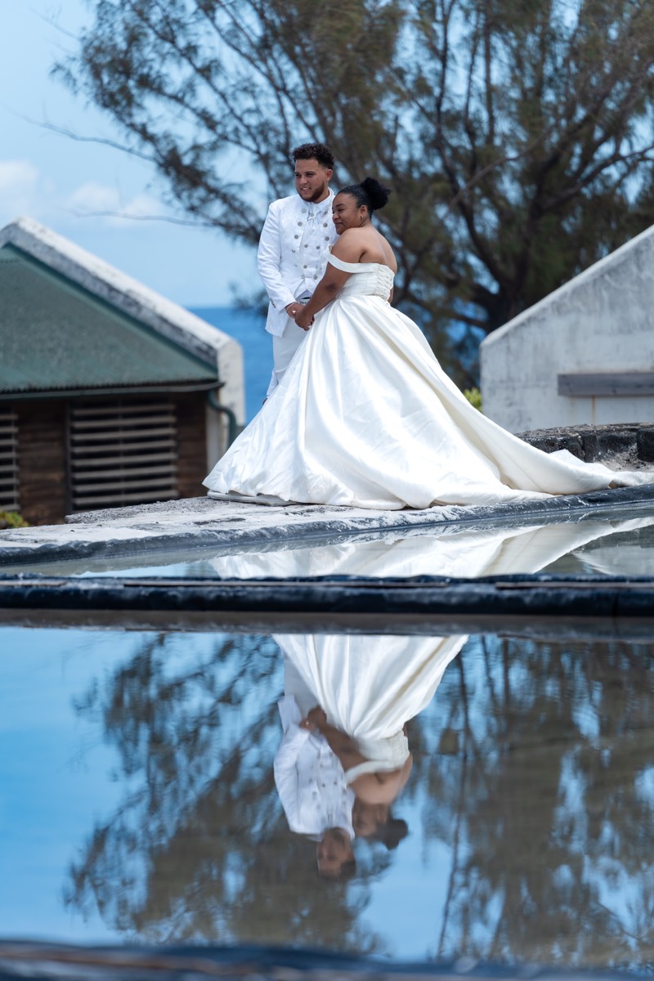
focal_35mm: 180
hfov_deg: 7.6
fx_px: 4905
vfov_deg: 11.4
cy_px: 490
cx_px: 327
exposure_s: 1/2500
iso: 100
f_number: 2.8
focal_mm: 180
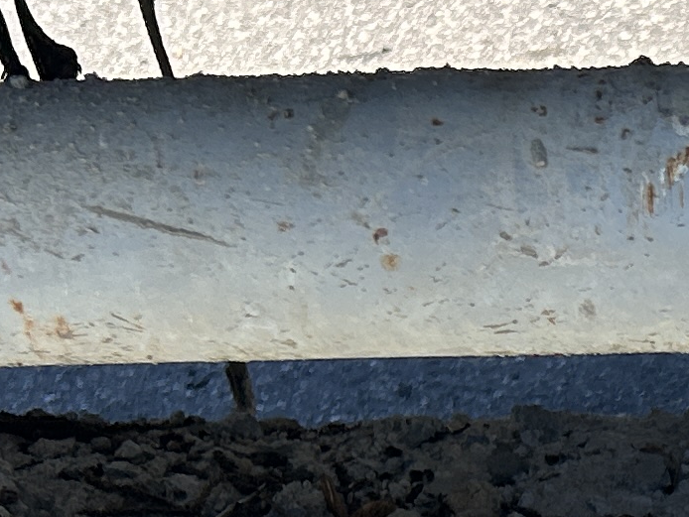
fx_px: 3007
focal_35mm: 151
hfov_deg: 12.3
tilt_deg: -32.7
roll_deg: +5.0
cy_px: 819
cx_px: 1103
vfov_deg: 9.5
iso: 50
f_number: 1.5
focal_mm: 5.7
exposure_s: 1/1377
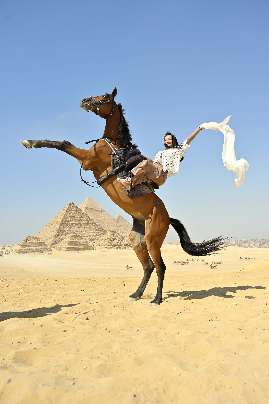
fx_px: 325
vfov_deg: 63.7
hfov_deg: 45.0
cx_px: 134
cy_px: 202
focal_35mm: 29
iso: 100
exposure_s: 1/1000
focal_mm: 29
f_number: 4.5
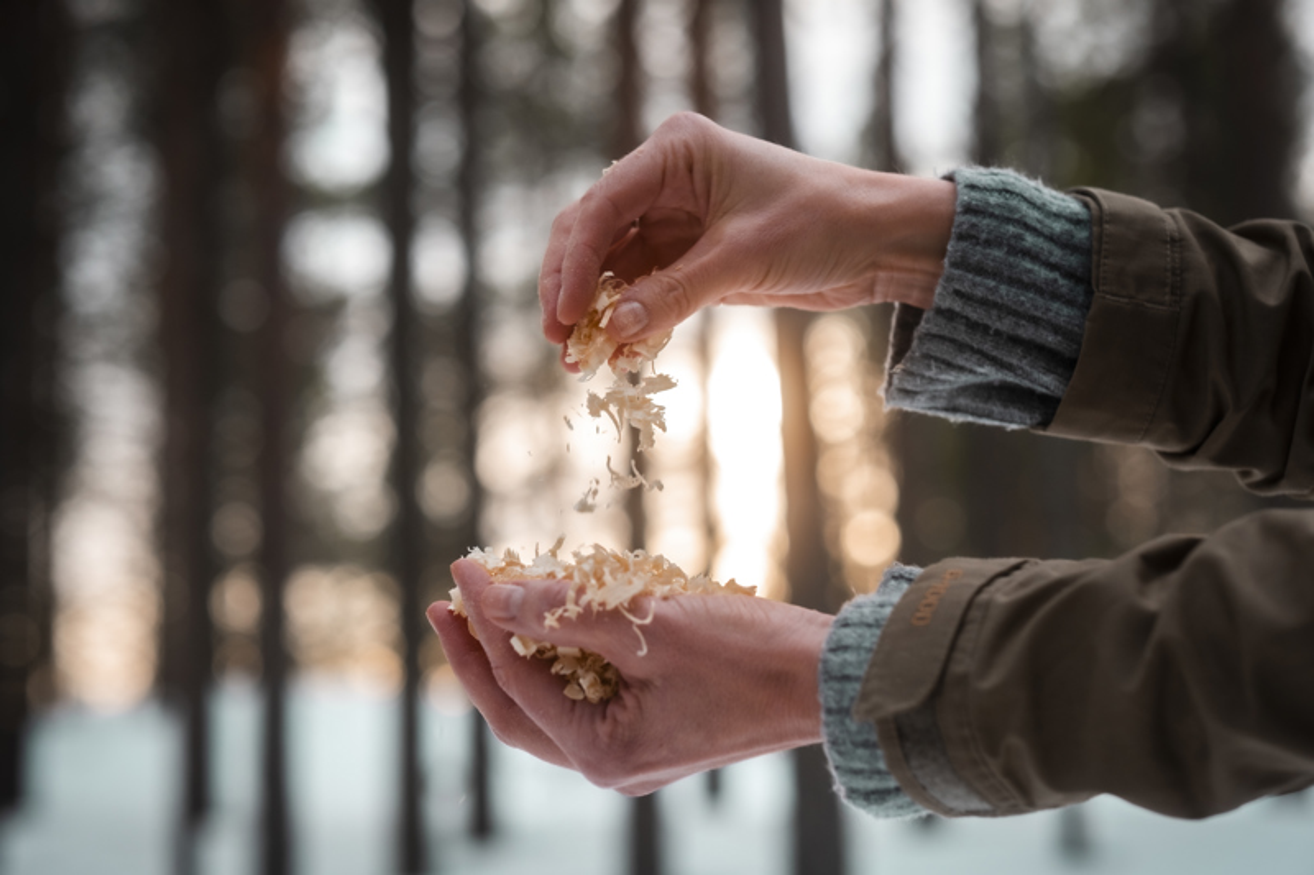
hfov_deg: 24.2
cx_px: 657
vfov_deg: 16.3
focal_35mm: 84
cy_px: 438
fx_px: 3065
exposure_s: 1/600
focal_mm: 56
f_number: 2.8
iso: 250
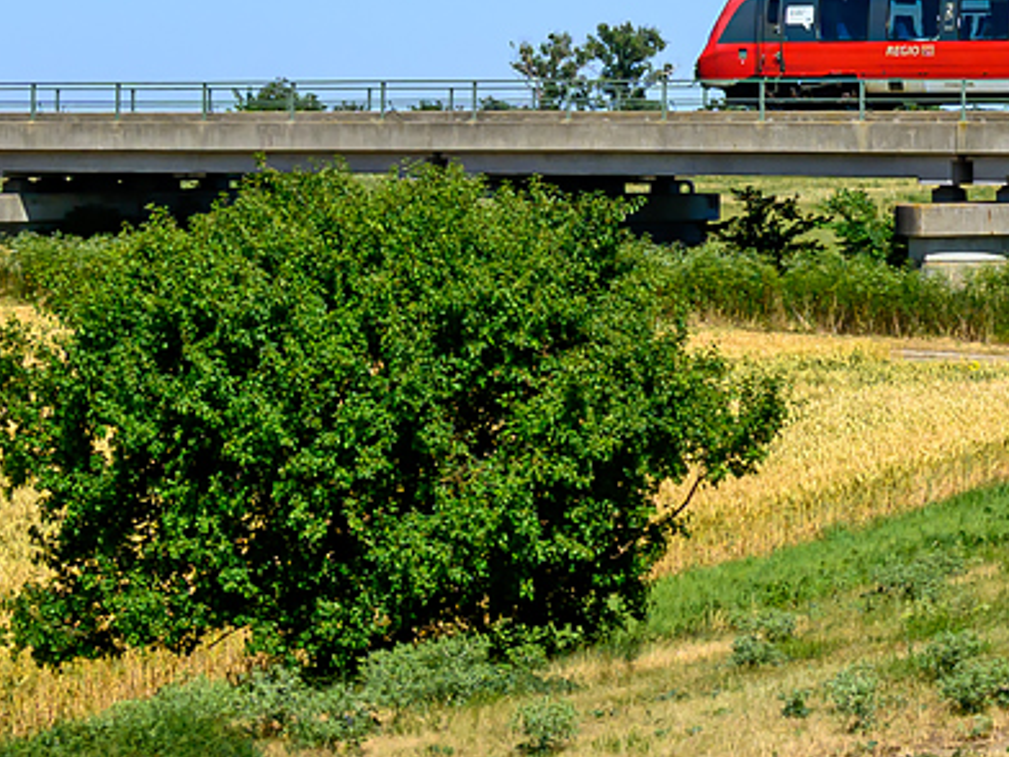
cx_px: 1524
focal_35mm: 110
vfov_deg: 13.4
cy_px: 250
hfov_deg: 16.2
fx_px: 3220
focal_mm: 25
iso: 200
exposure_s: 1/1000
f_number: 7.1
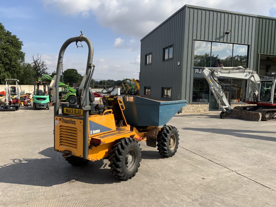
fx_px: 231
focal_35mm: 29
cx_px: 138
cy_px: 104
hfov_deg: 61.7
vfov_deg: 48.2
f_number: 1.8
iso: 16
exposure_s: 1/1786
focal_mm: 3
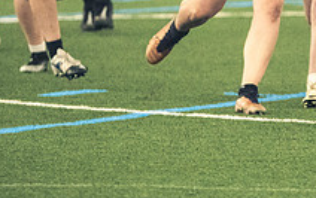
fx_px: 7199
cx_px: 297
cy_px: -25
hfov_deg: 2.5
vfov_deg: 1.6
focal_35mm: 835
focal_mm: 200
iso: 12800
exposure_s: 1/500
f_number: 2.8
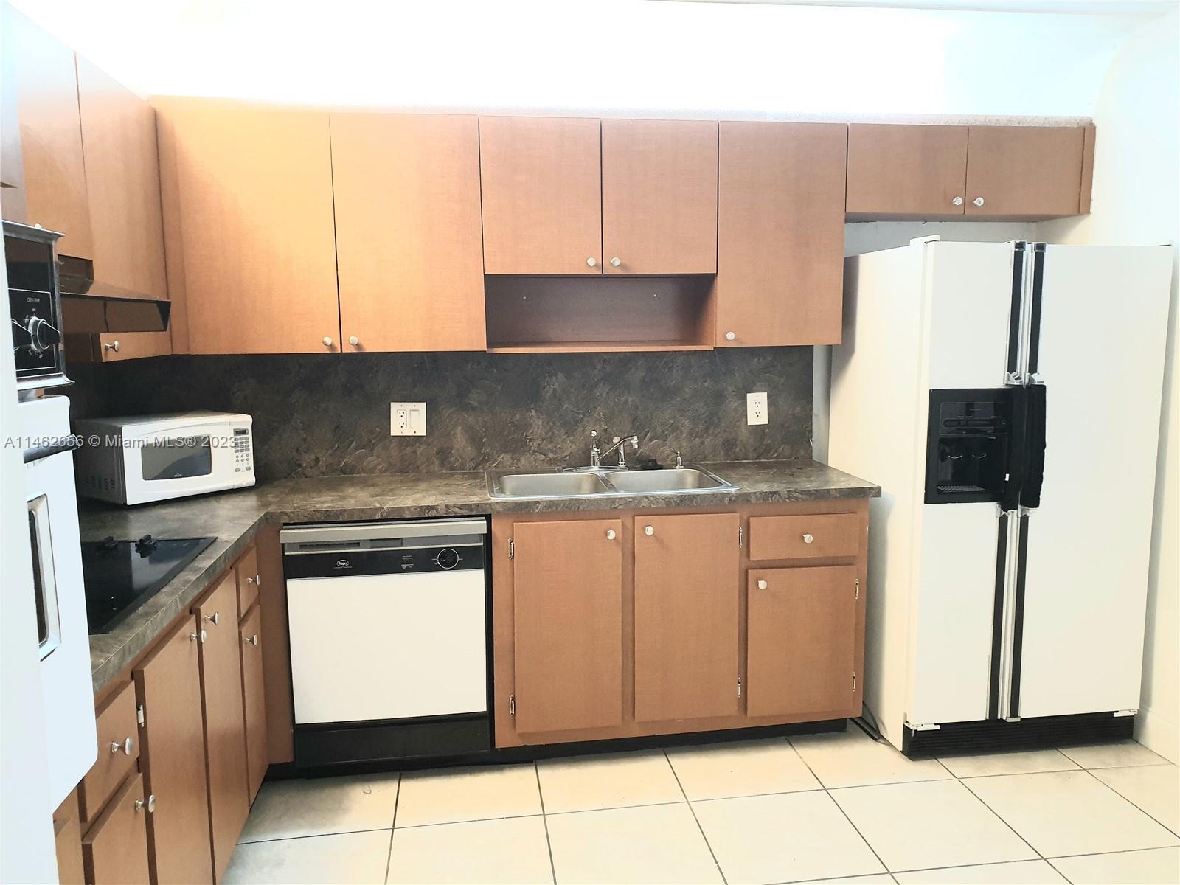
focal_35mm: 26
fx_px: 886
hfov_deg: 67.3
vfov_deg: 53.1
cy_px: 442
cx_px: 590
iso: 250
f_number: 2.4
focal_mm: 4.3
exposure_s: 1/60
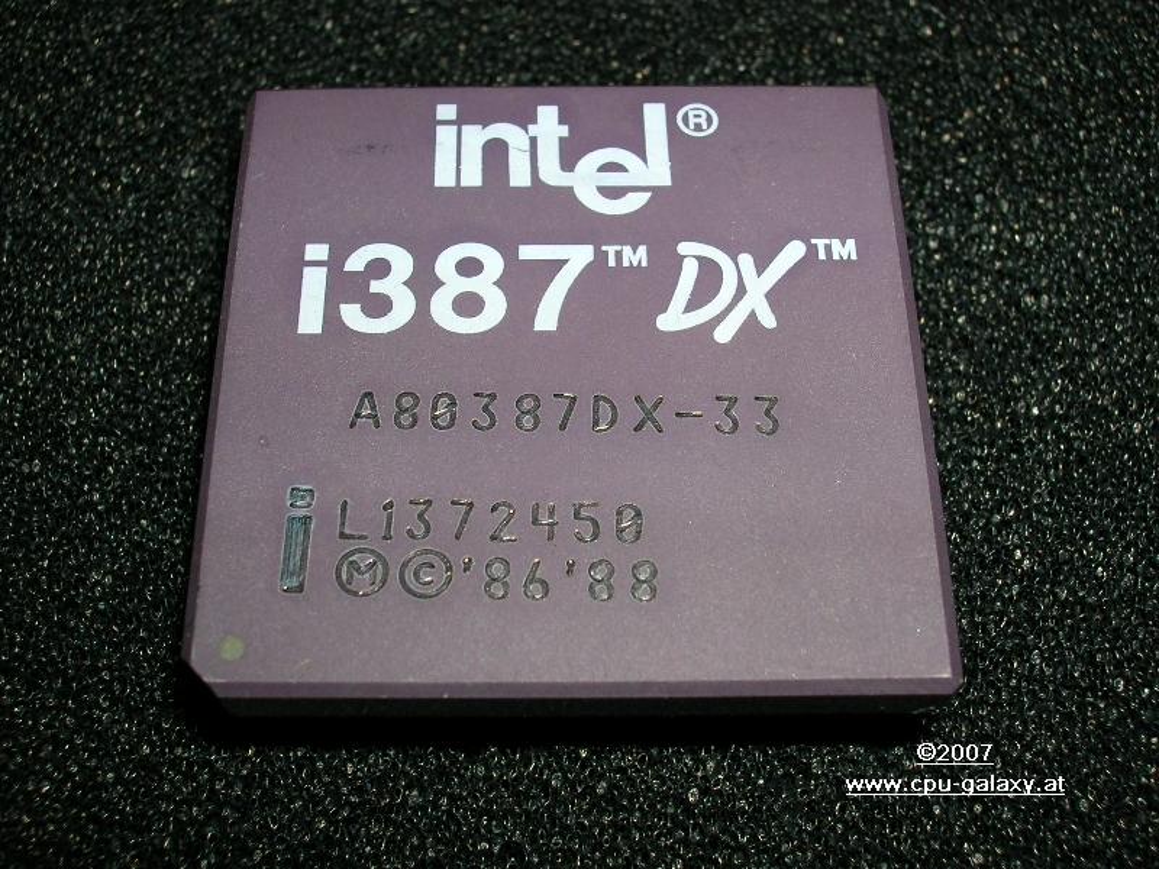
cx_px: 580
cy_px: 434
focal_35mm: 46
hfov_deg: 41.2
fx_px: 1540
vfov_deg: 31.5
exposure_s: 1/60.1
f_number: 5.4
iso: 50
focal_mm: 7.7
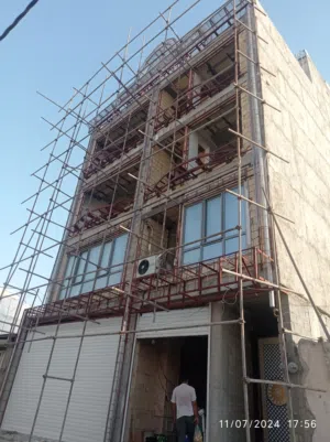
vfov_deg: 63.5
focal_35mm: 28
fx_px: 356
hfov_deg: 49.7
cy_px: 221
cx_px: 165
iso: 101
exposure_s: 1/1065
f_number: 1.79
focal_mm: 4.7
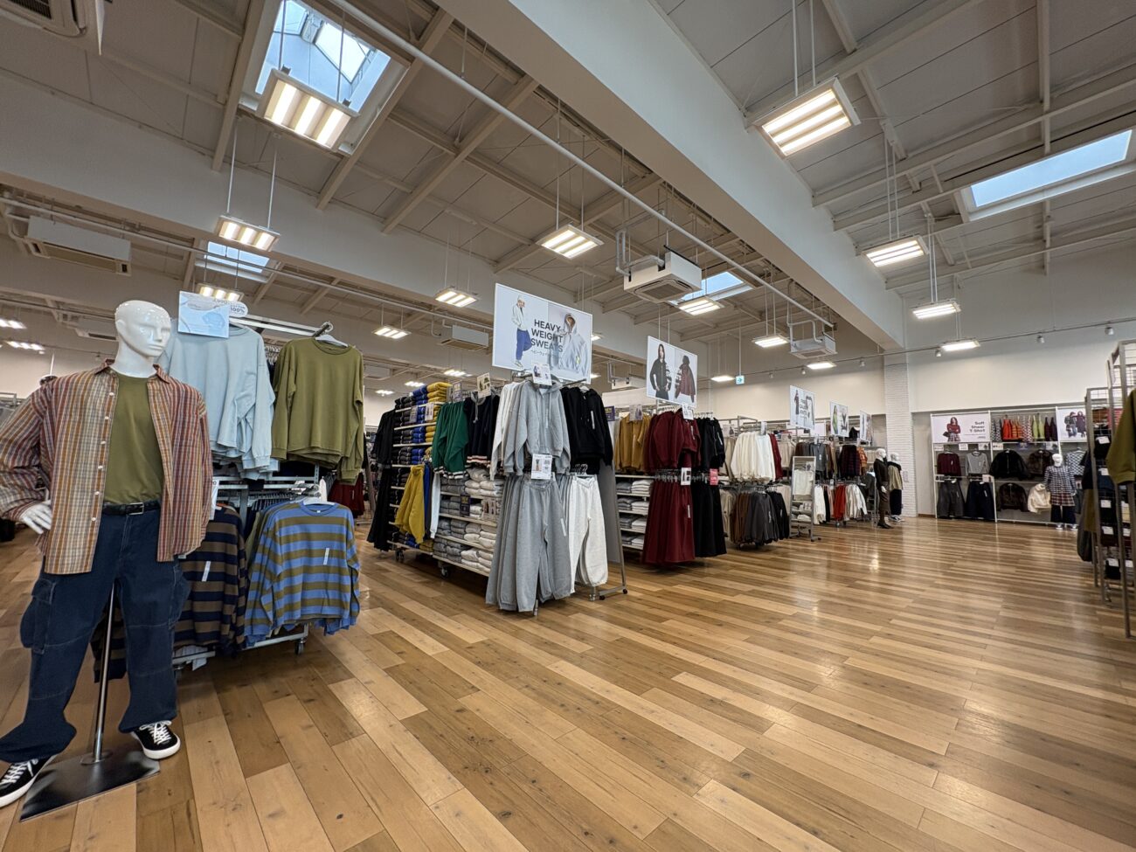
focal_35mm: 14
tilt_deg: +3.2
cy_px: 426
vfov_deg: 85.7
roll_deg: +0.1
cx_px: 568
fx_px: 459
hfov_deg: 102.1
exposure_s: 1/99
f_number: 2.2
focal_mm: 2.22
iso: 80
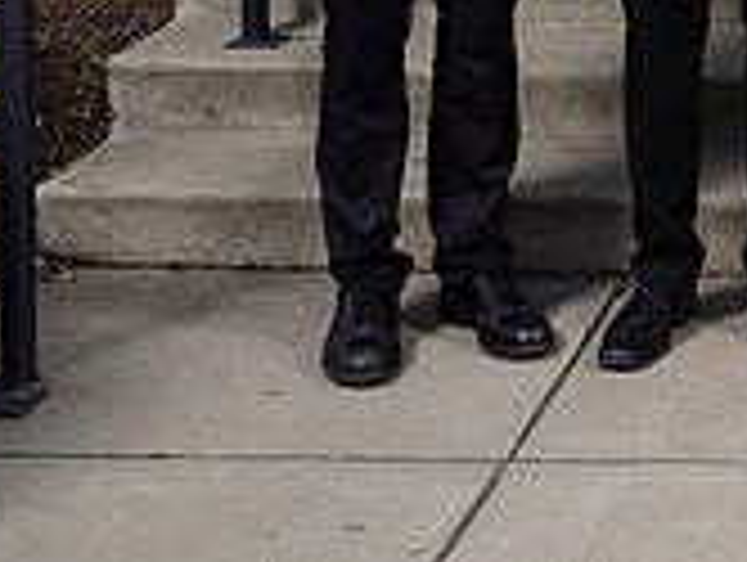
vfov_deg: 11.5
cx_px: 1238
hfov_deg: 14.4
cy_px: -299
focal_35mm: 124
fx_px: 2680
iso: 100
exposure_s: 1/200
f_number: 6.3
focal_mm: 37
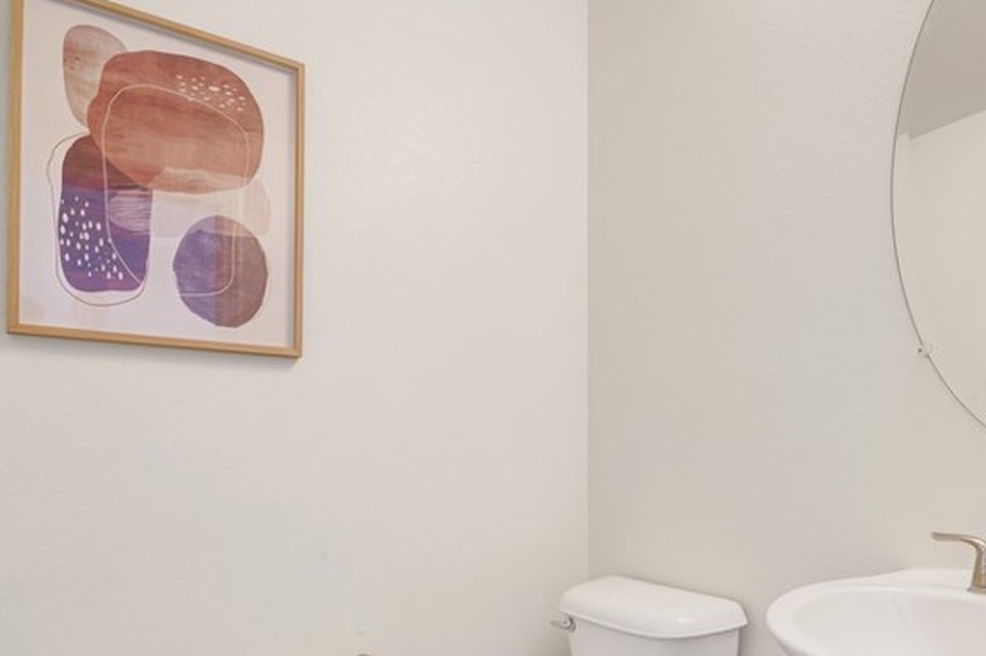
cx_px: 673
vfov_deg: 51.6
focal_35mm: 24
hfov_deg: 71.2
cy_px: 460
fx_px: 657
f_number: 7.1
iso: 400
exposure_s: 1/6
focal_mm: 13
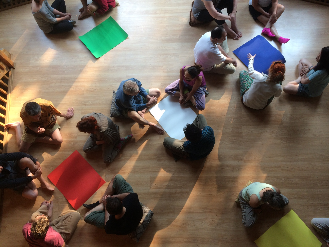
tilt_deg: -71.8
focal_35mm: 29
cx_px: 164
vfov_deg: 48.2
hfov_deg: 61.7
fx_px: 276
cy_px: 124
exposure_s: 1/120
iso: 50
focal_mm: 4.15
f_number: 2.2
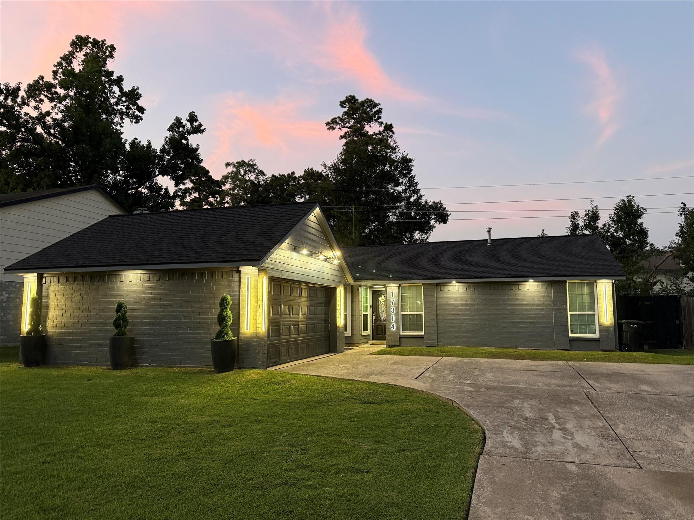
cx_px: 347
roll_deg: +0.2
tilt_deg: +6.6
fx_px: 481
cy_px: 260
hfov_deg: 71.6
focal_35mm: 24
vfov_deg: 56.8
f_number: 1.78
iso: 320
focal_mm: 6.76
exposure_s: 1/59
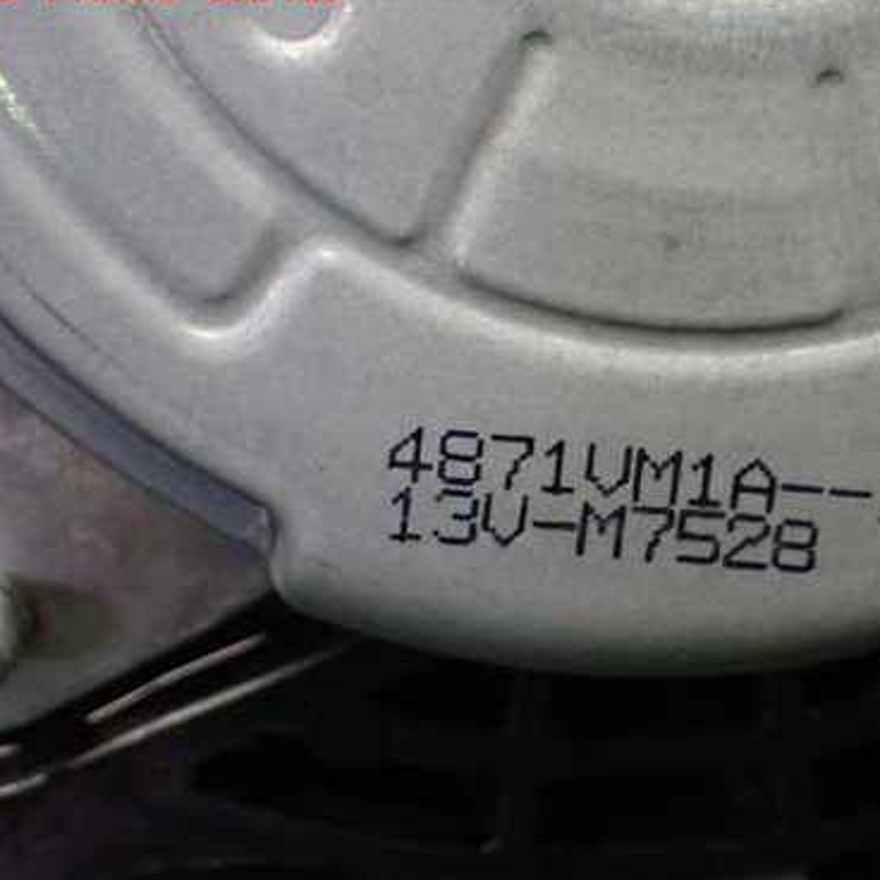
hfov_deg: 23.8
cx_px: 619
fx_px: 2071
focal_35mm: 72
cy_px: 493
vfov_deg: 24.0
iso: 800
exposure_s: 1/80
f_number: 3.2
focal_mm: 9.01
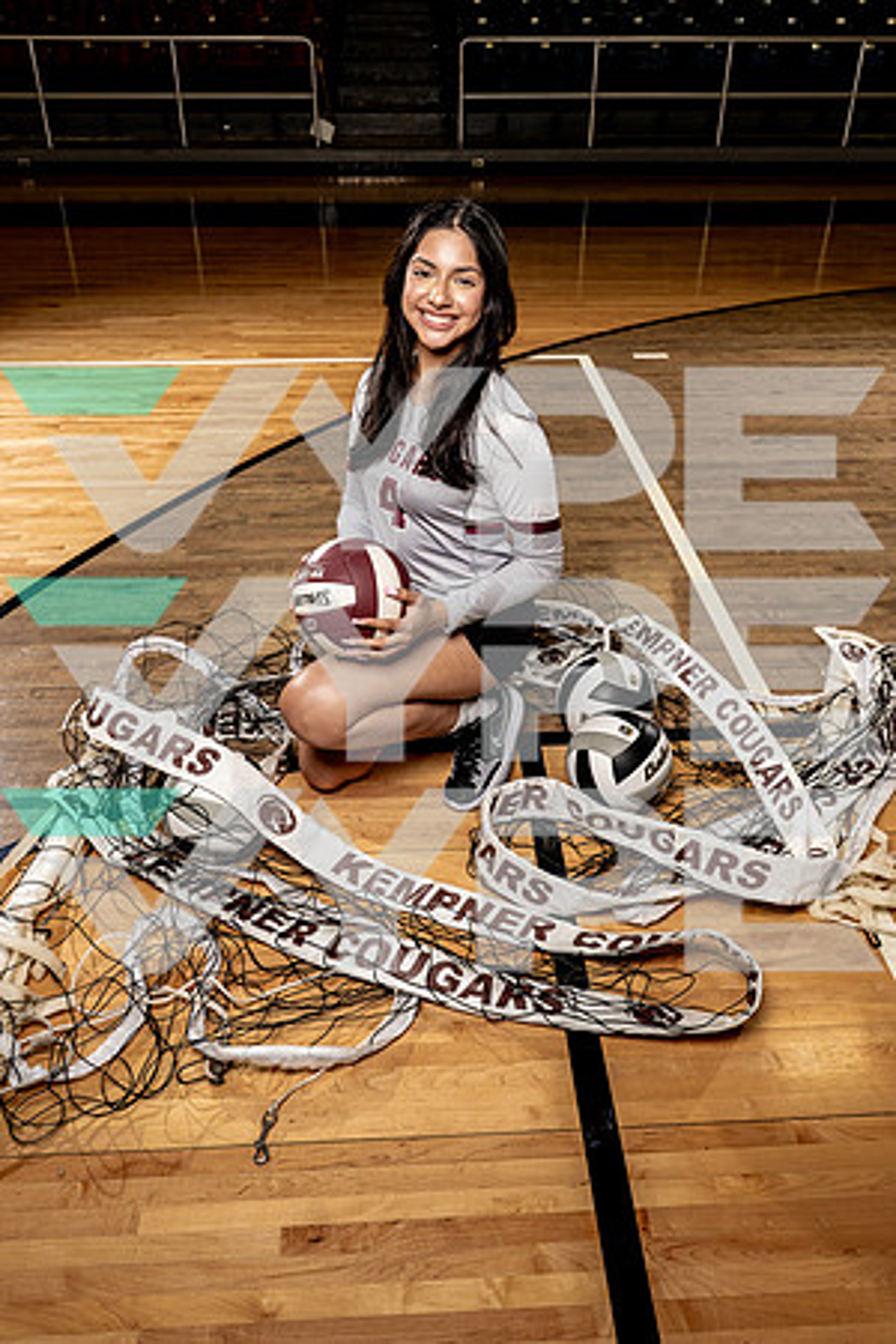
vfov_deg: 65.5
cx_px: 448
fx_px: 1045
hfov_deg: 46.4
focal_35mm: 28
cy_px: 672
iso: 640
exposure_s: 1/250
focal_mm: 28
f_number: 7.1
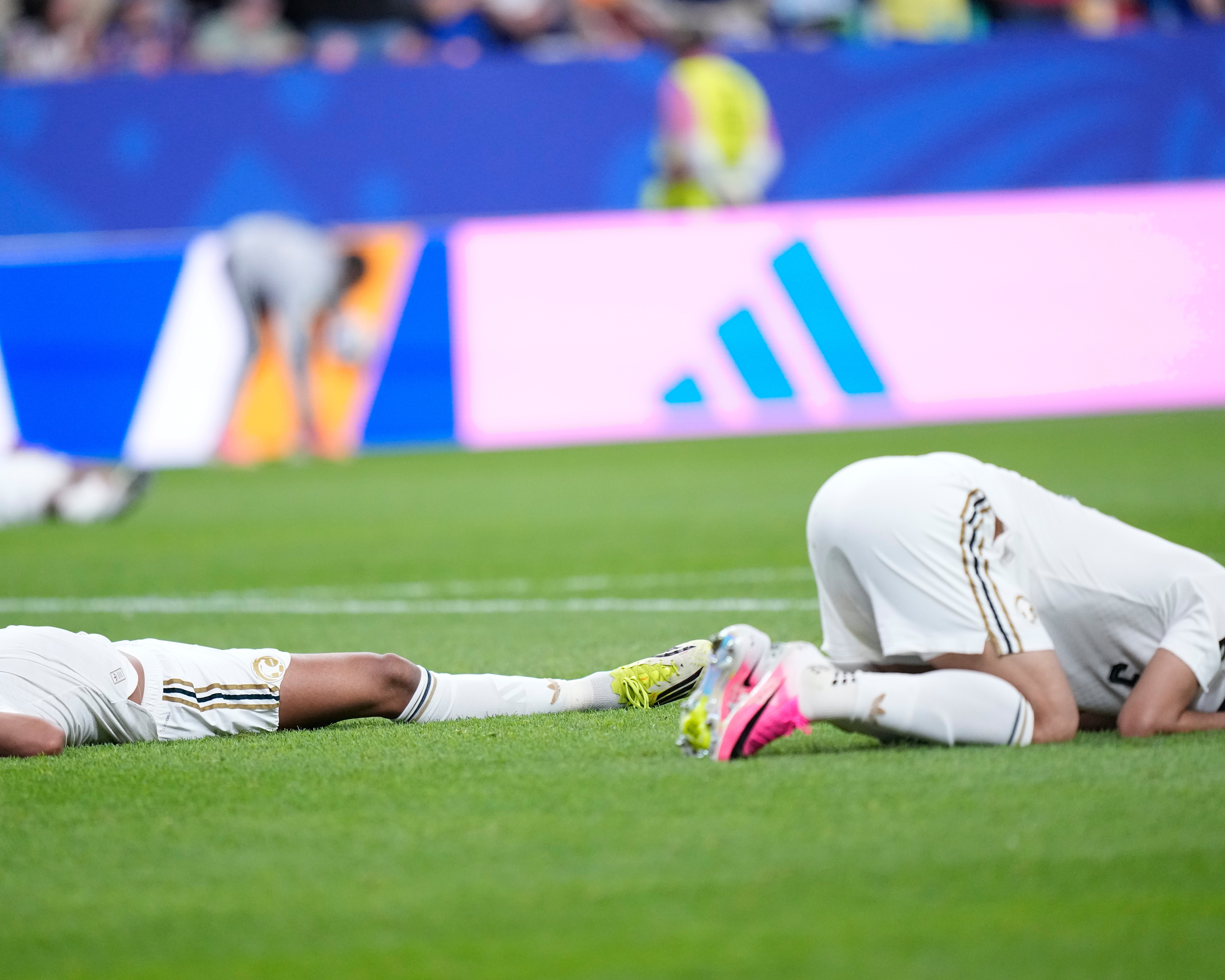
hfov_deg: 3.9
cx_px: 503
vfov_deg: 3.1
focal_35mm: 497
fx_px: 18019
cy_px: 481
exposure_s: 1/2500
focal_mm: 400
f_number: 2.8
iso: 4000
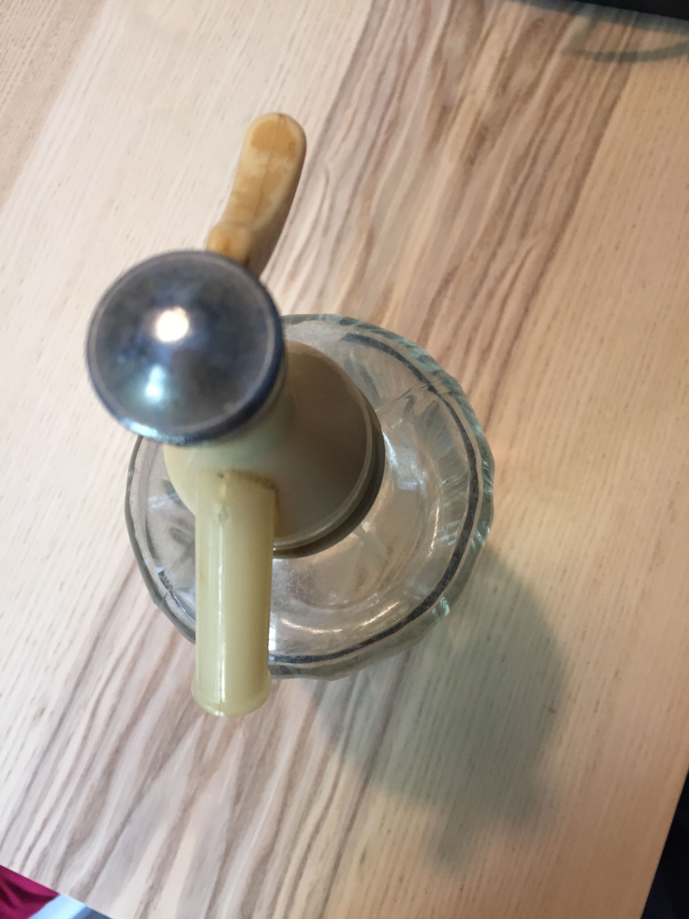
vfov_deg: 61.7
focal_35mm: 29
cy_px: 460
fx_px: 770
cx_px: 344
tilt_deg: -78.2
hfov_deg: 48.2
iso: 100
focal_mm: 4.15
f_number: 2.2
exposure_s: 1/33
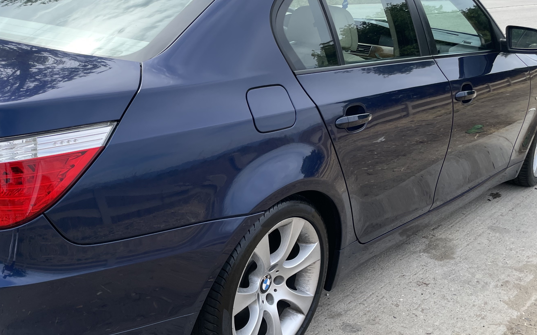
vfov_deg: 30.5
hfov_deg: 46.3
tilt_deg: -18.7
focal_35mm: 42
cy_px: 172
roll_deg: -1.2
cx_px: 170
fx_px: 615
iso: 32
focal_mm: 4.2
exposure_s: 1/1855
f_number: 1.6
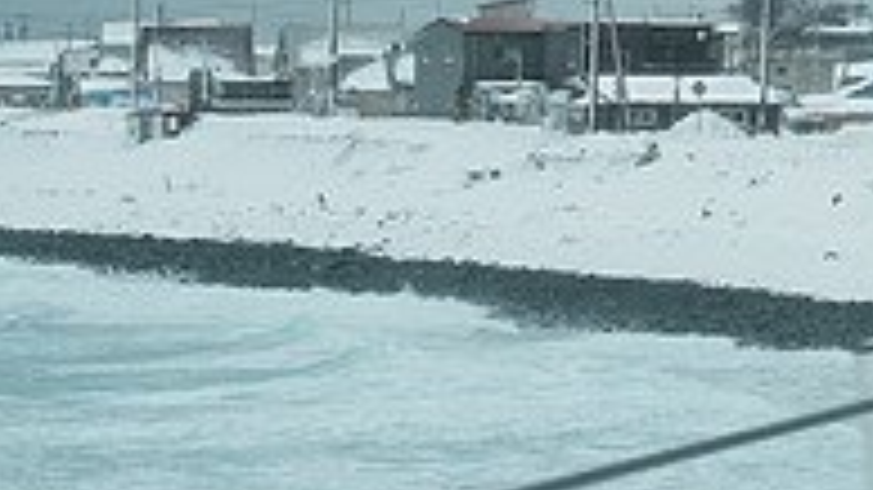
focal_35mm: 295
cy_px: -324
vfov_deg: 4.1
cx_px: 1030
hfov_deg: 7.3
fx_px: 6827
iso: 125
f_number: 7.1
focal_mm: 70
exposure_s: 1/250
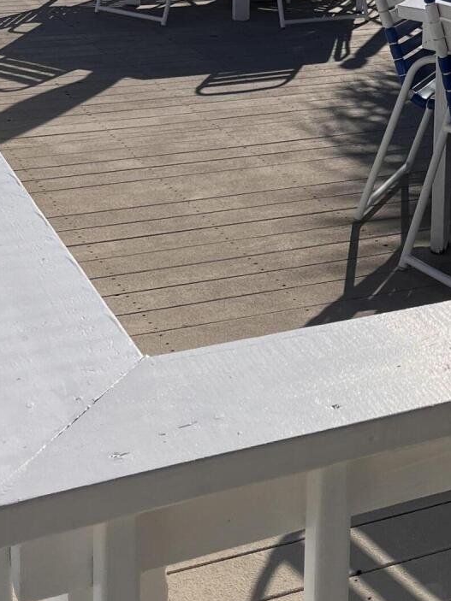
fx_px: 1286
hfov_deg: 19.2
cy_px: 14
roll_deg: -2.3
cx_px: 468
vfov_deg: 25.2
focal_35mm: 74
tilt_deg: -9.6
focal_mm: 5.1
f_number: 1.6
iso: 50
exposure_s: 1/10870
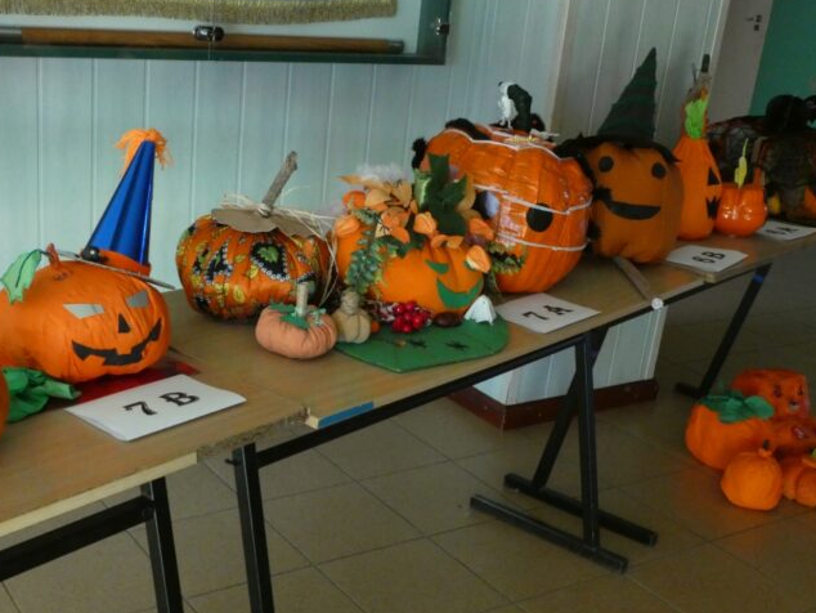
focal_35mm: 46
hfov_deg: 41.1
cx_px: 331
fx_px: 1085
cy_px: 354
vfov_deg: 31.5
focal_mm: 6.8
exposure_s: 1/80
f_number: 3.5
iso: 1000
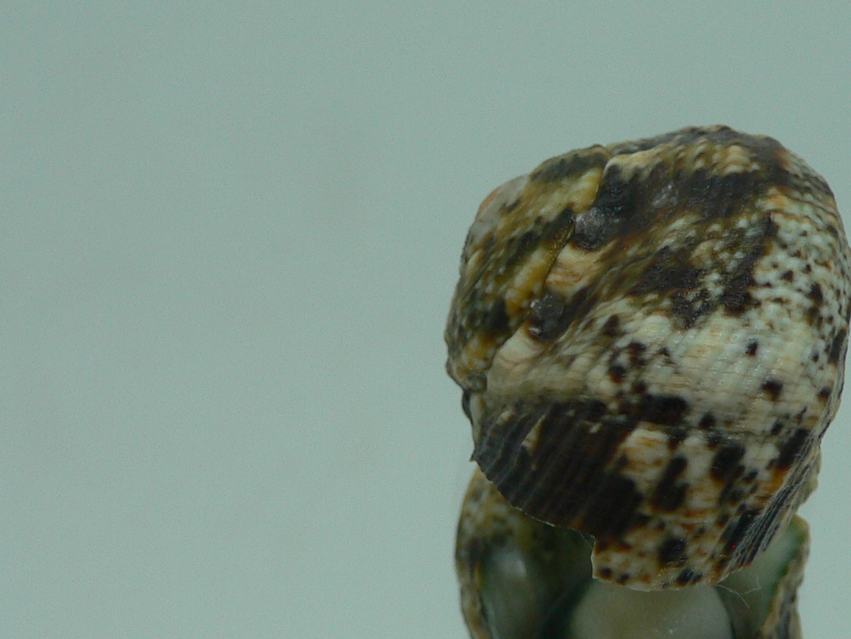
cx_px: 651
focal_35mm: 61
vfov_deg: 23.9
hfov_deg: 31.1
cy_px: 437
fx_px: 1500
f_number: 2.8
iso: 80
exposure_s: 1/60
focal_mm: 4.6
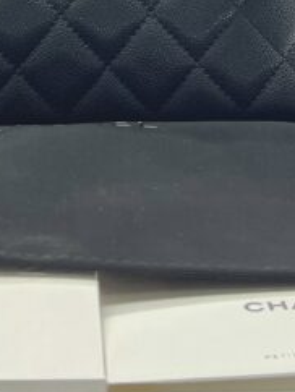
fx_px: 1248
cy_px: -211
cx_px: 66
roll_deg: -0.1
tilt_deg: -2.4
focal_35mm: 110
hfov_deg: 13.4
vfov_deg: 16.2
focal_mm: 5.7
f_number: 1.5
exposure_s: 1/100
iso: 64
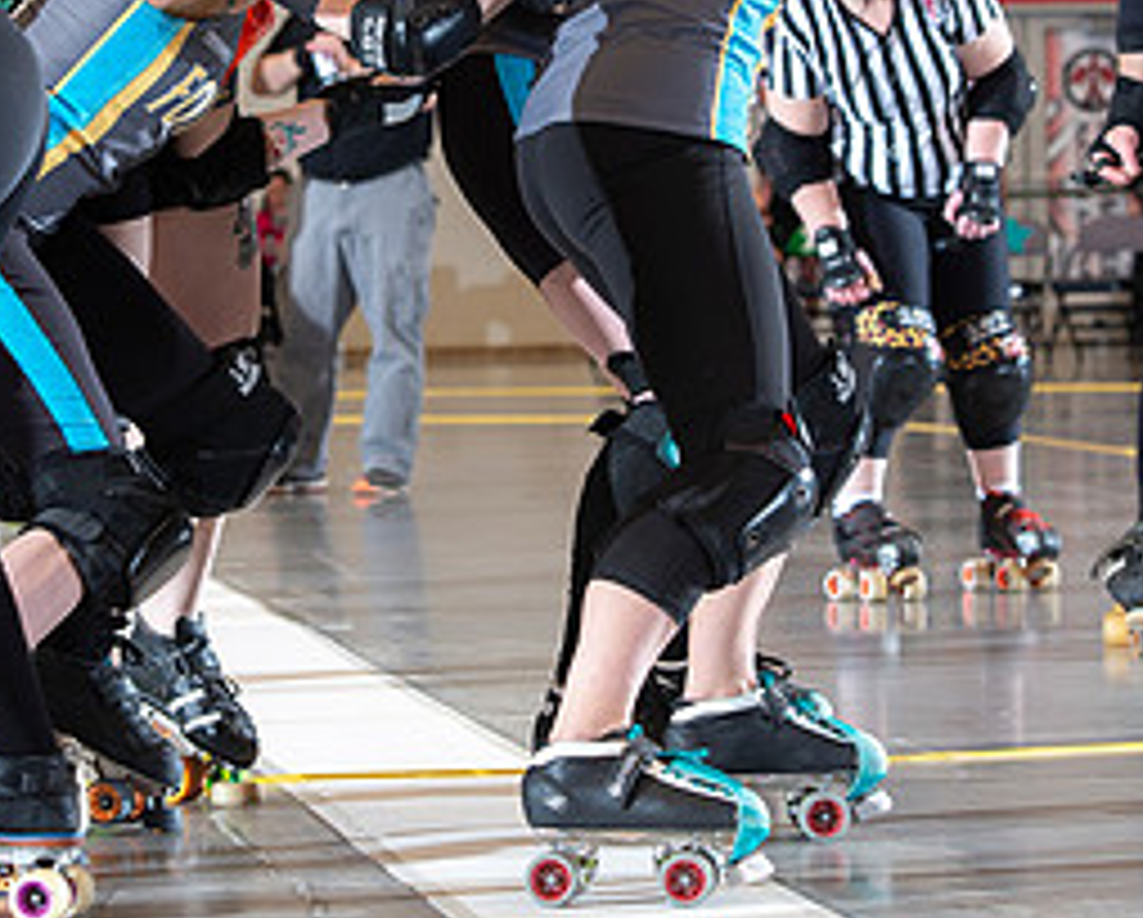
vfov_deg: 8.4
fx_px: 6234
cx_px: 378
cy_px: 133
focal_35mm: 184
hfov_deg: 10.5
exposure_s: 1/160
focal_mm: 86
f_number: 5.6
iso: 640
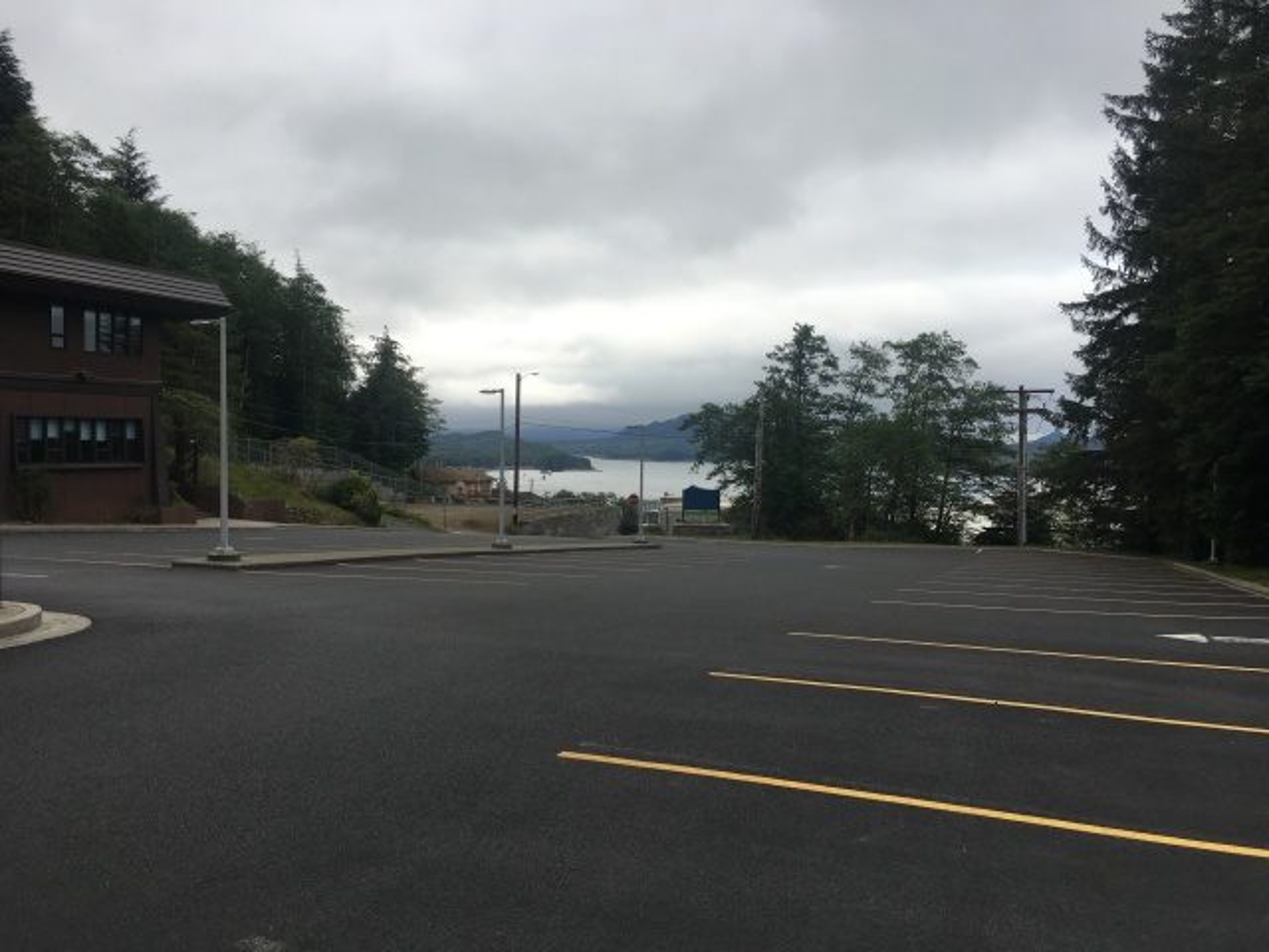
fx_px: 1063
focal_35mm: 29
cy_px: 476
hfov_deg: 61.7
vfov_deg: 48.2
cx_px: 634
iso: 25
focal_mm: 4.15
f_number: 2.2
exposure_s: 1/1508
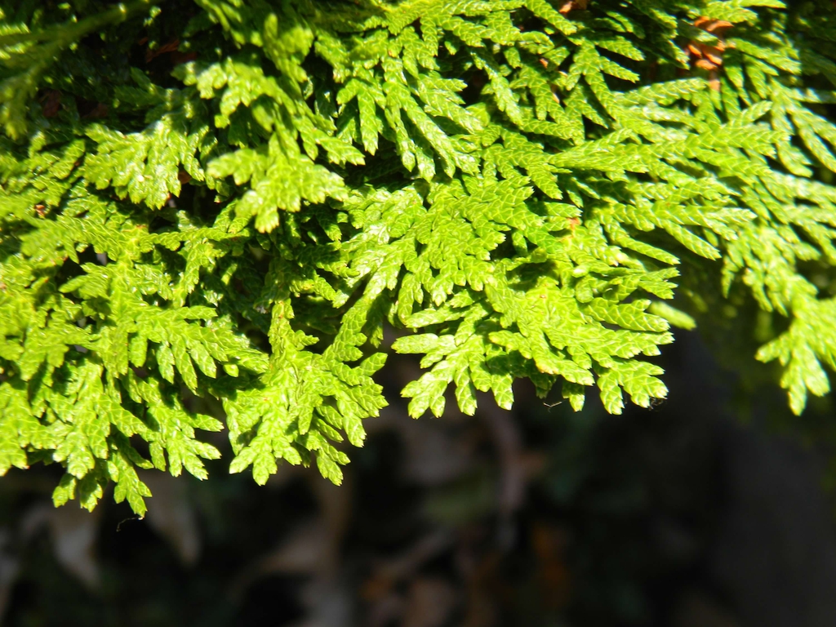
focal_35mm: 50
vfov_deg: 29.1
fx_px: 1208
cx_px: 418
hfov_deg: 38.2
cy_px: 314
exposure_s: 1/70.3
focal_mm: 12.2
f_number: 4.3
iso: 80
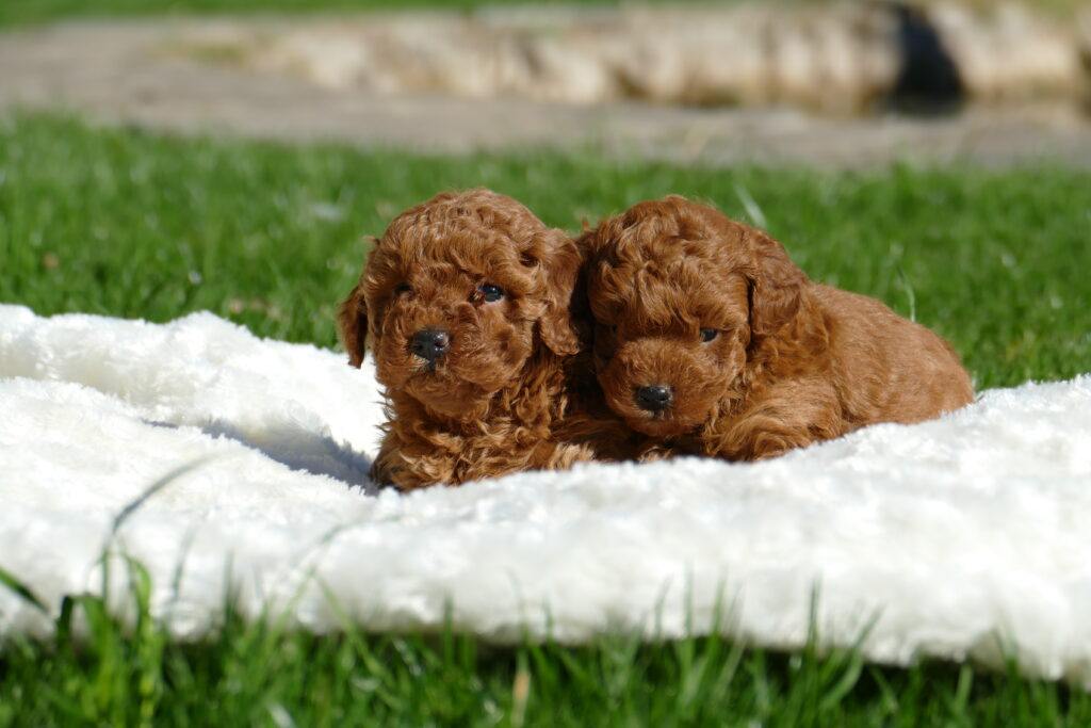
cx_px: 546
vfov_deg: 7.2
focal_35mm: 191
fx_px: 5789
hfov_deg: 10.8
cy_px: 364
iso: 125
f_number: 4
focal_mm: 69.6
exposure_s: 1/1600
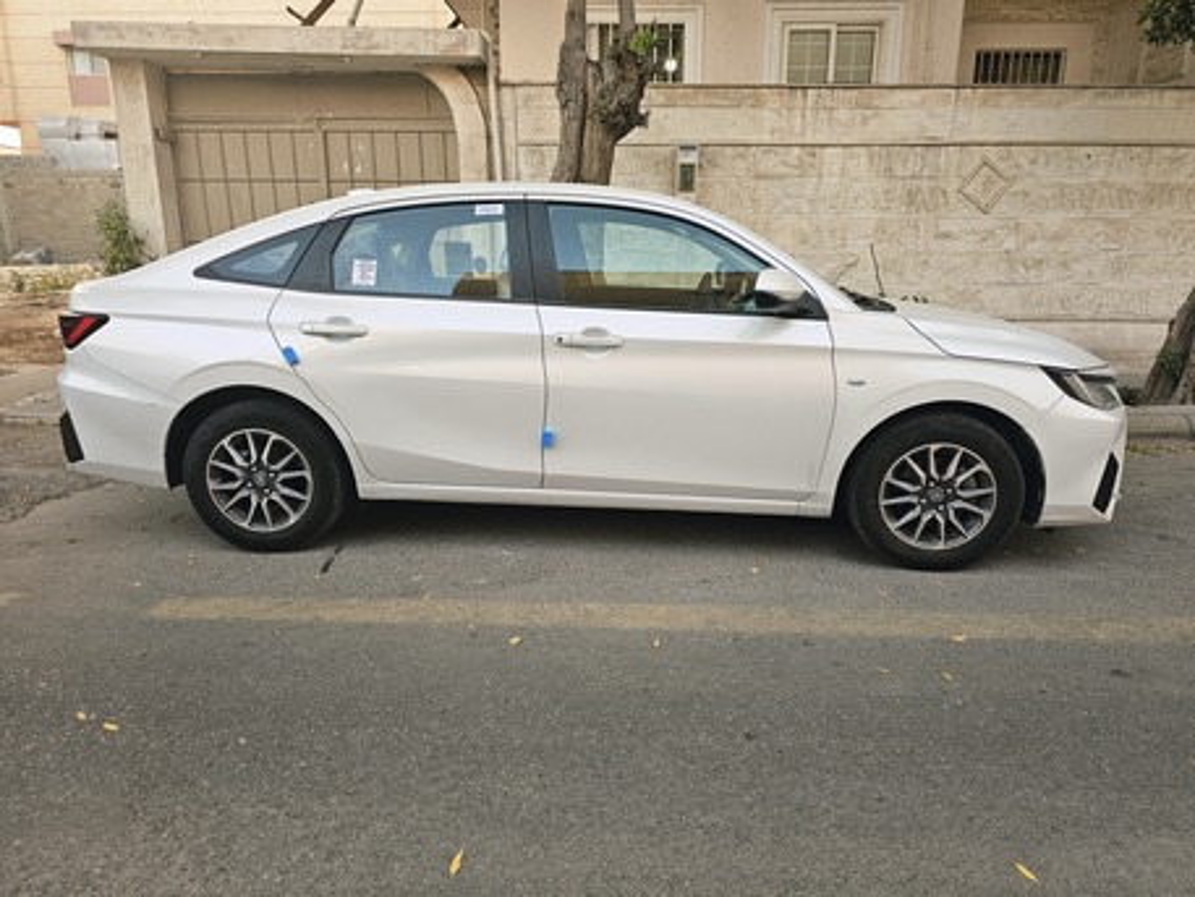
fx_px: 794
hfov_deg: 73.9
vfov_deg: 58.9
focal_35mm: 23
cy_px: 448
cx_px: 598
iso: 80
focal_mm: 6.3
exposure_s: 1/190
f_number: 1.7
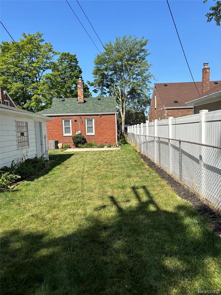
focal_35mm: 26
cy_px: 148
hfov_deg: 53.1
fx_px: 221
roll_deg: +1.0
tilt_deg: -5.8
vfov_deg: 67.3
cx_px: 110
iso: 50
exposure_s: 1/2398
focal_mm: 5.96
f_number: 1.6
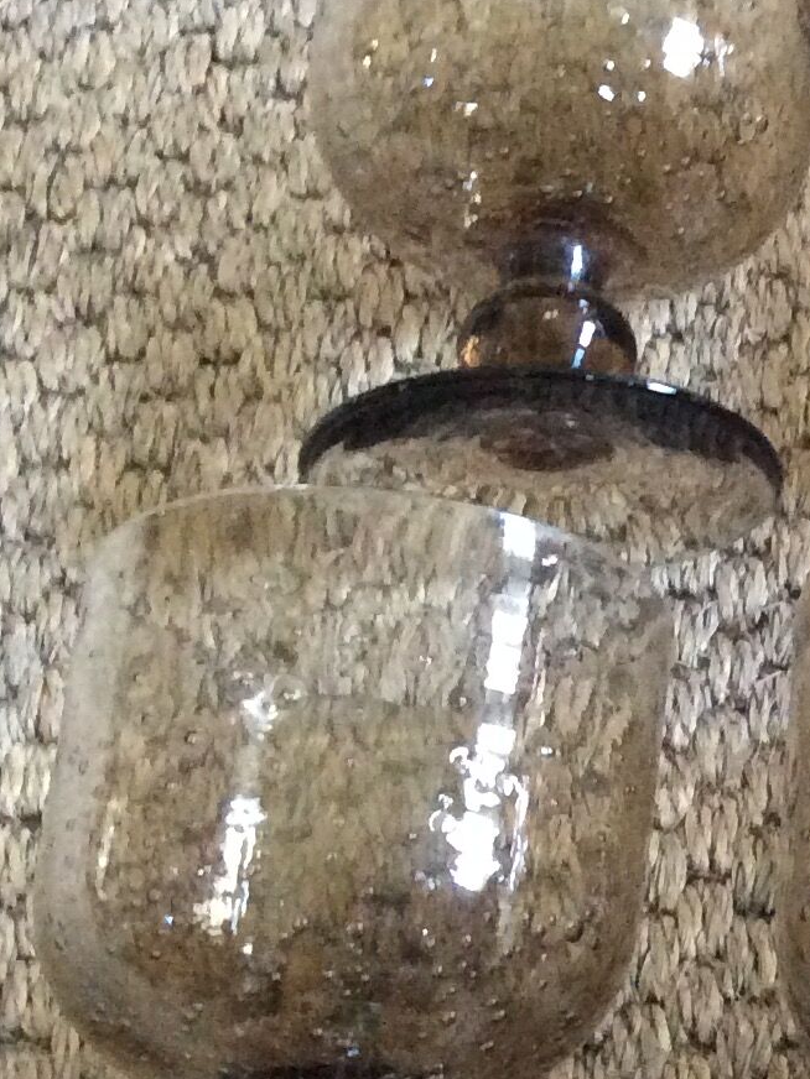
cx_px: 1344
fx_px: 2964
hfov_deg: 14.2
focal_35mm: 95
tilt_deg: -61.1
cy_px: 537
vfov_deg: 20.7
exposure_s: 1/17
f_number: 2.4
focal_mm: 3.3
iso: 320
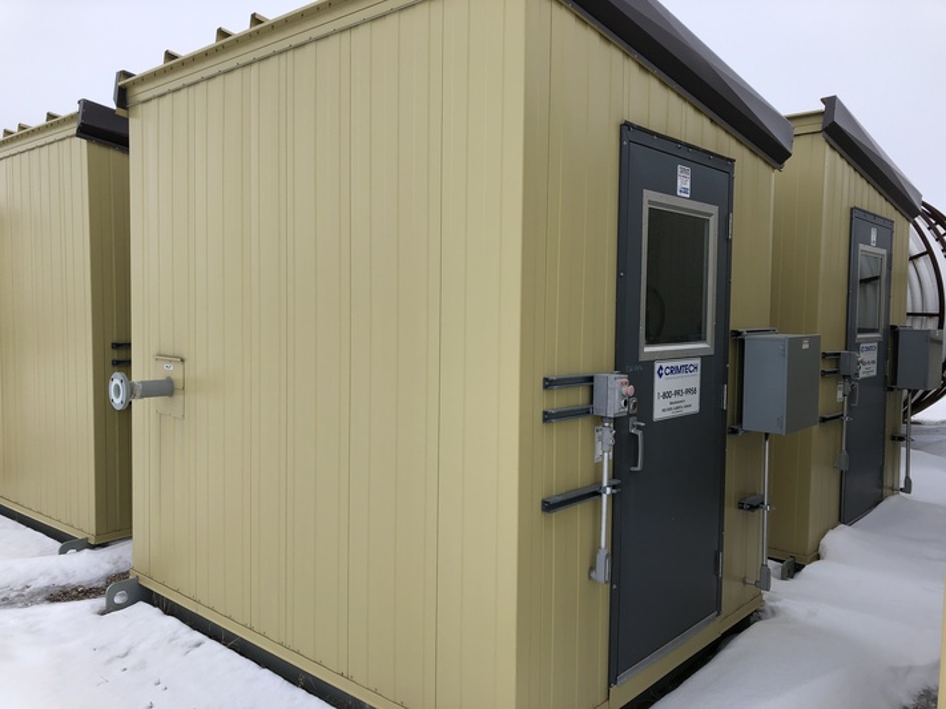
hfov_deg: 63.5
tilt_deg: -4.1
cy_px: 354
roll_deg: -0.4
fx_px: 765
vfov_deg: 49.7
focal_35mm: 28
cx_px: 473
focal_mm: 3.99
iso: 20
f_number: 1.8
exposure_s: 1/2208
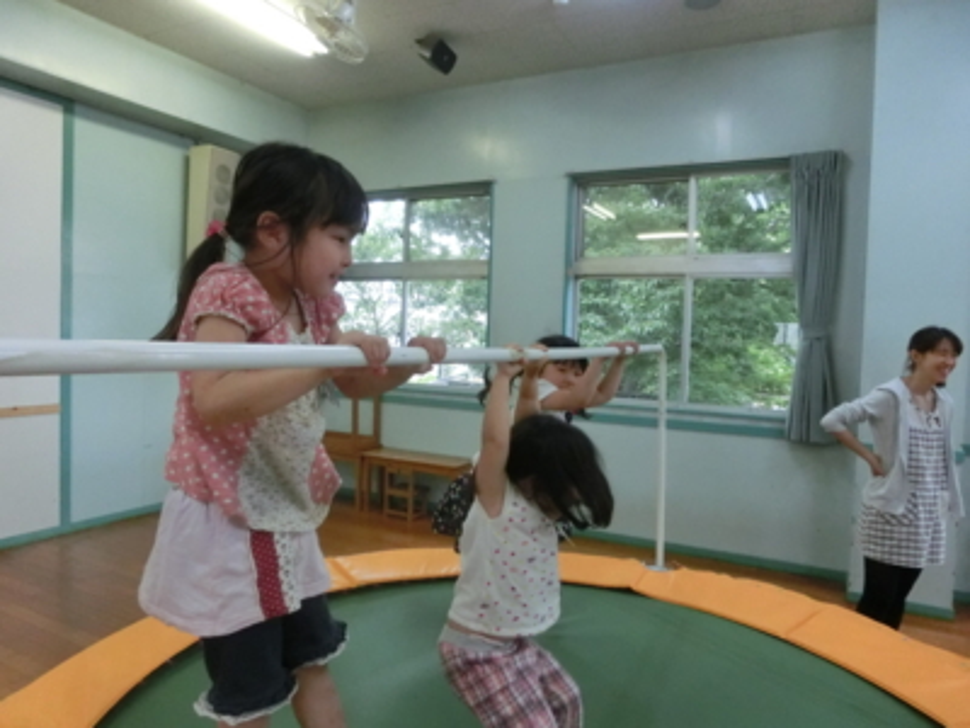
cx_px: 485
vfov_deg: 56.8
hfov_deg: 71.6
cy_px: 364
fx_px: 673
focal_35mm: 24
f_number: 3
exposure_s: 1/250
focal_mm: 4.24
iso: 800
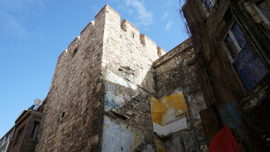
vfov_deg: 44.4
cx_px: 133
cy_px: 82
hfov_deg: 71.9
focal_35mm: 26
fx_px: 186
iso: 100
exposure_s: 1/125
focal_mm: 24
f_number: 8
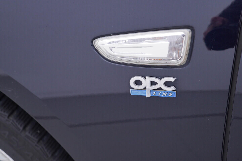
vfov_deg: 36.9
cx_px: 121
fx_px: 242
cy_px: 80
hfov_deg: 53.1
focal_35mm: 36
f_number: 3.5
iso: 125
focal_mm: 24
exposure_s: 1/60
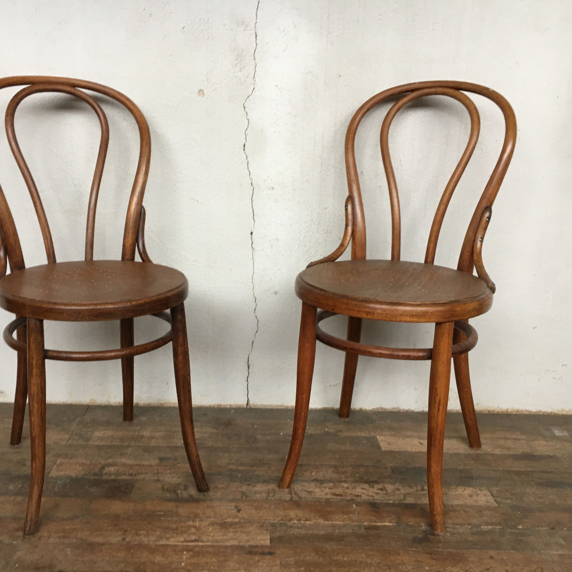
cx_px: 246
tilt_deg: -15.0
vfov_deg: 47.2
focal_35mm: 35
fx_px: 654
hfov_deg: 47.1
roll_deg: -1.4
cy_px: 287
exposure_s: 1/33
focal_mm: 4.15
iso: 100
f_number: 2.2
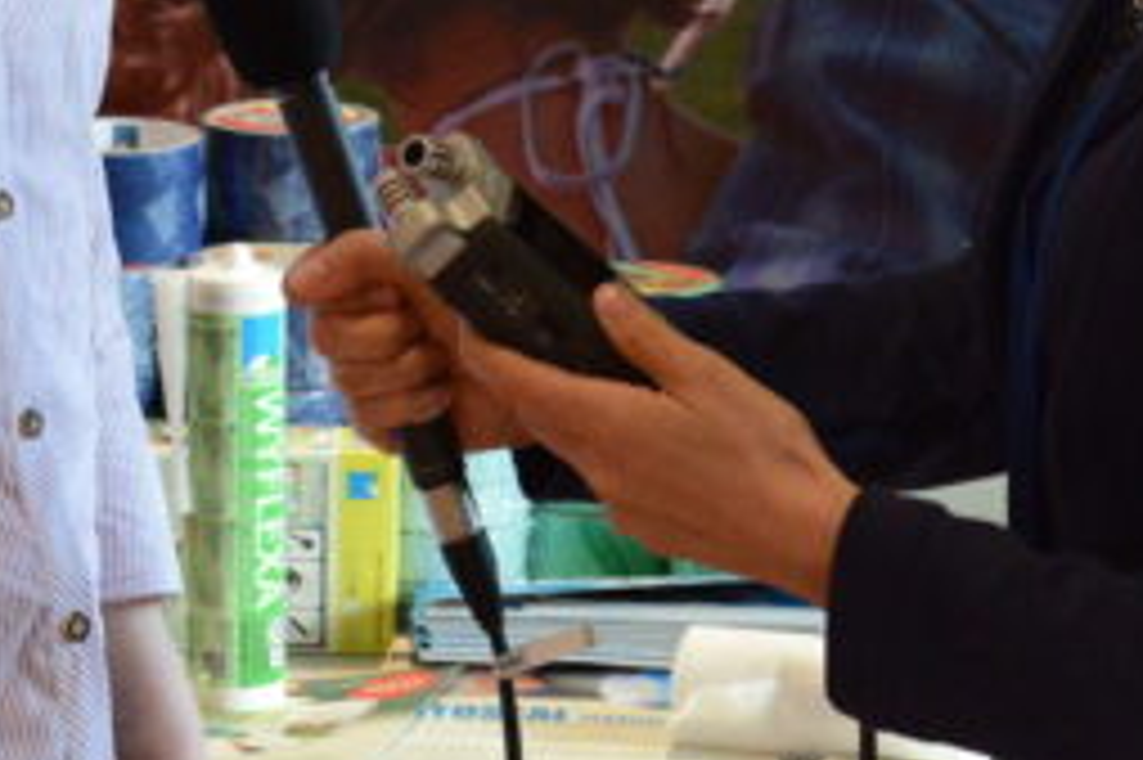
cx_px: 414
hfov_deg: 10.2
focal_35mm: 202
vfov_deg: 6.6
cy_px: -663
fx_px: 6409
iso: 5000
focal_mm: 50
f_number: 6.3
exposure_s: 1/160
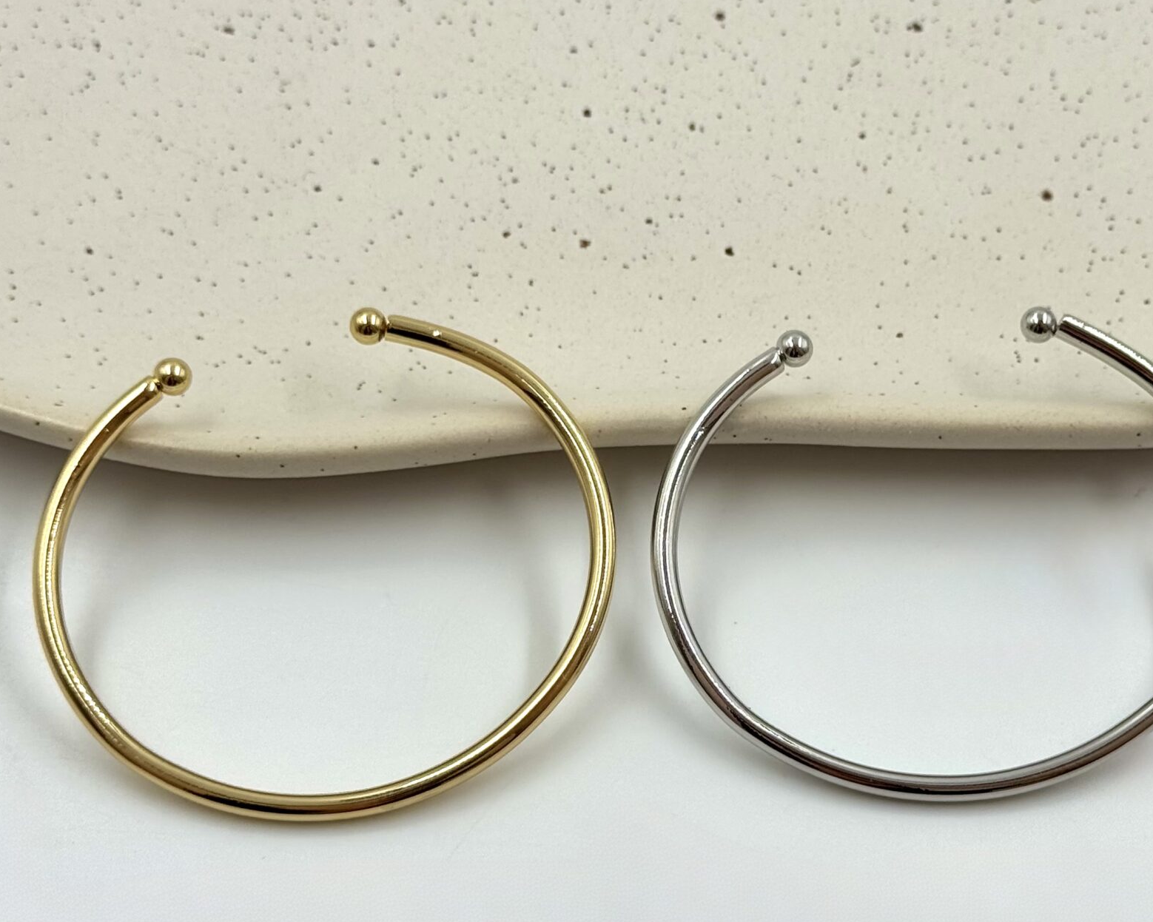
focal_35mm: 77
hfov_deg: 24.7
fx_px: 2627
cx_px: 683
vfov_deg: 19.9
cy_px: 564
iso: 64
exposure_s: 1/1312
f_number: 1.78
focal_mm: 6.76
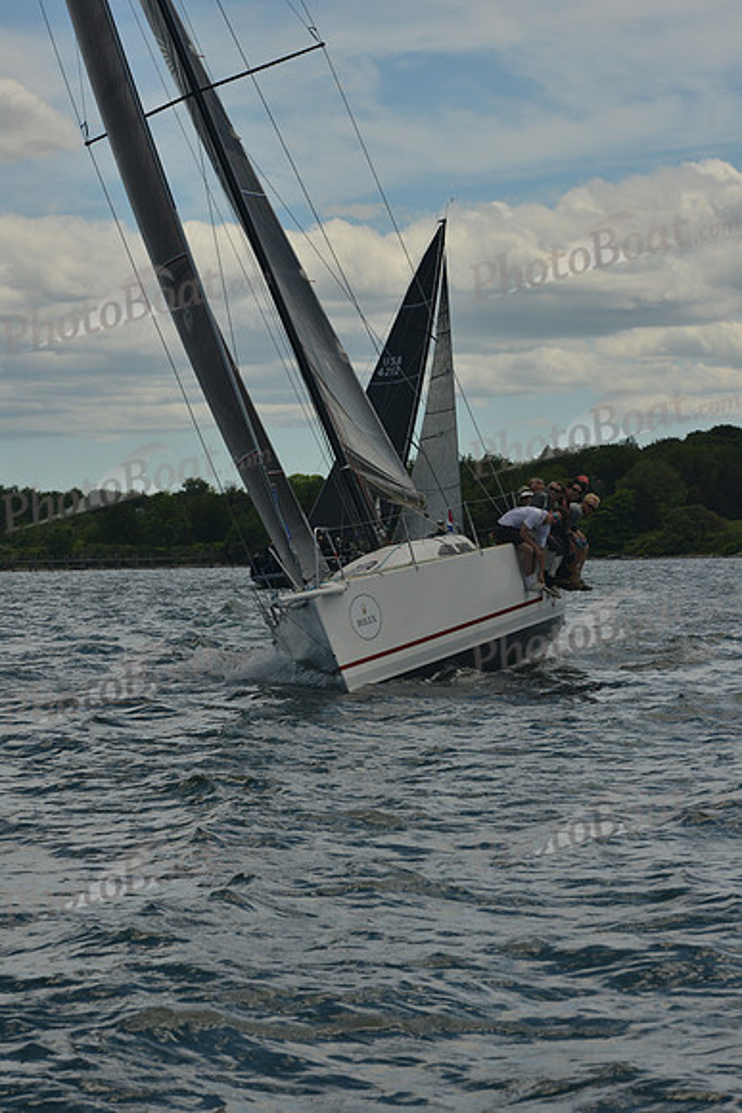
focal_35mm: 95
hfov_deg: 14.4
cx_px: 371
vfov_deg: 21.5
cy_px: 556
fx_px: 2935
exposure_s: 1/800
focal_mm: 95
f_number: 9
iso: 400
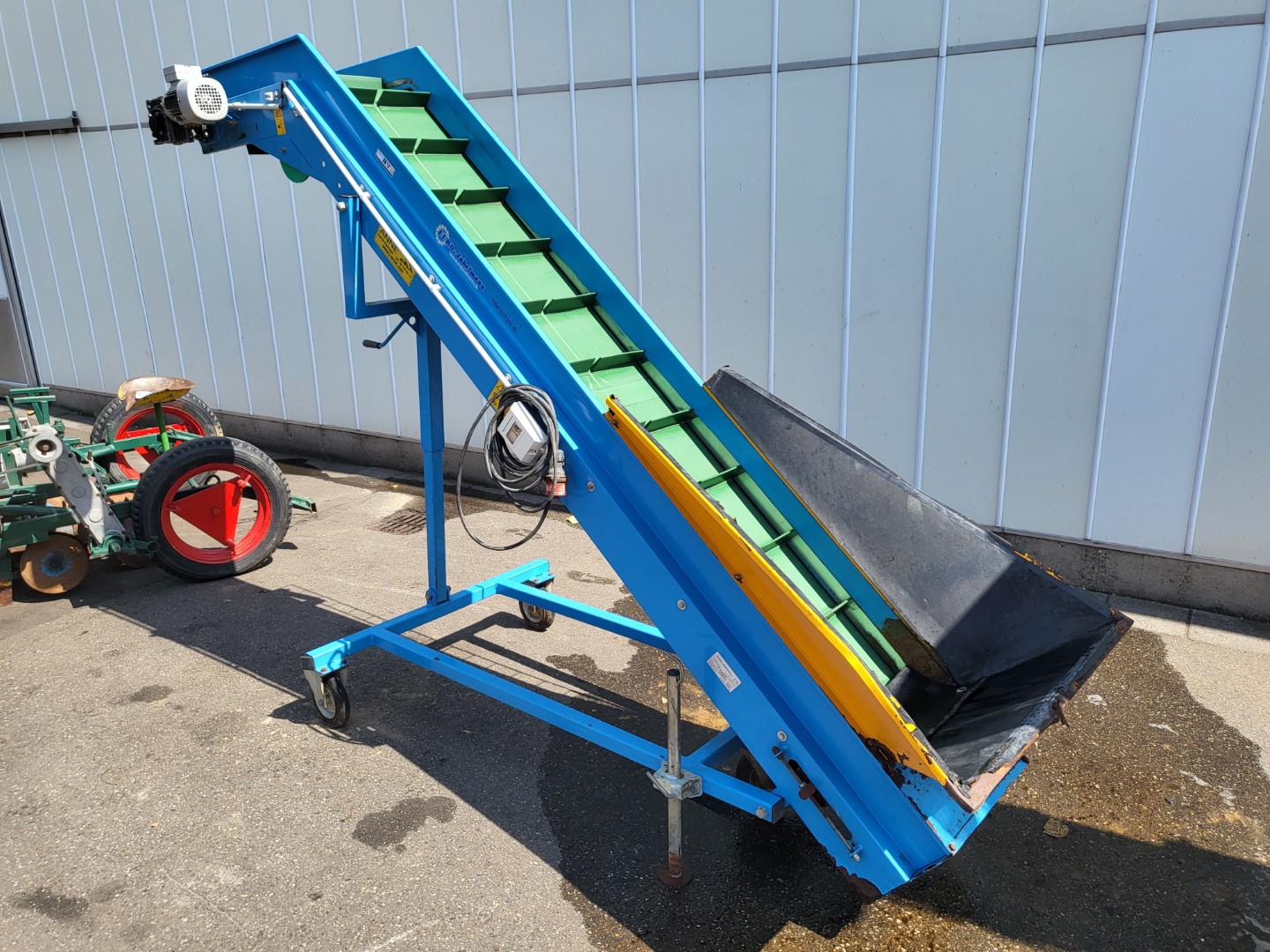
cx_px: 635
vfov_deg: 53.1
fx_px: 954
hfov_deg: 67.3
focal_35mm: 26
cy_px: 476
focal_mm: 4.25
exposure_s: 1/1448
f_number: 1.8
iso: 50
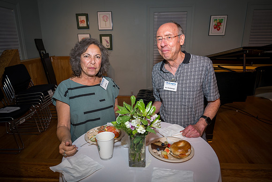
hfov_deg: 73.7
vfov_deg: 53.2
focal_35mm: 24
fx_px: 181
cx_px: 136
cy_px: 91
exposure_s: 1/60
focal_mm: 24
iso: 125
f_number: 4.8
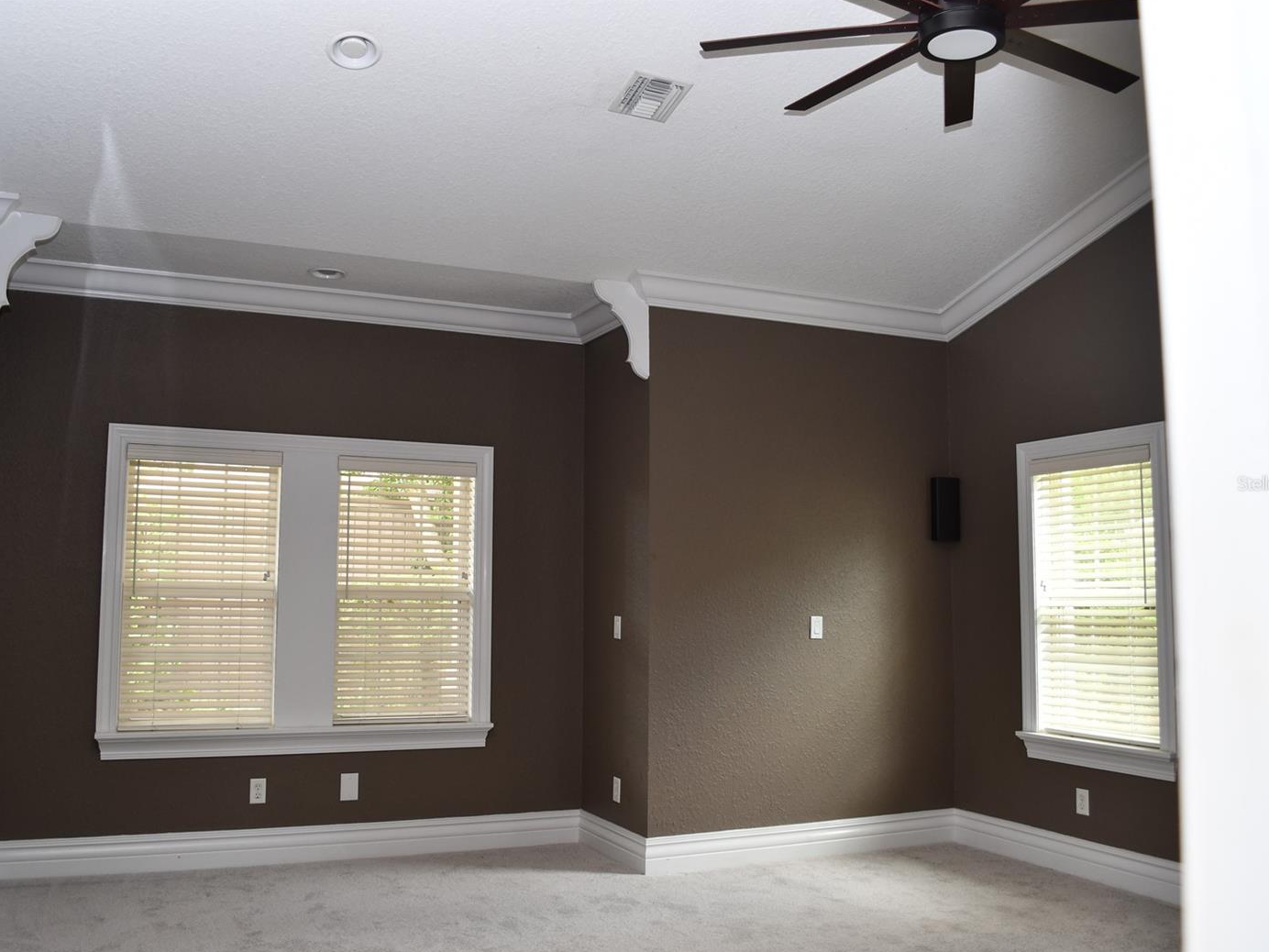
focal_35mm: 30
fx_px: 1100
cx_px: 586
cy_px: 483
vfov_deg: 46.8
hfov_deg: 59.9
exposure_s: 1/60
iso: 320
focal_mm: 18
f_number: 4
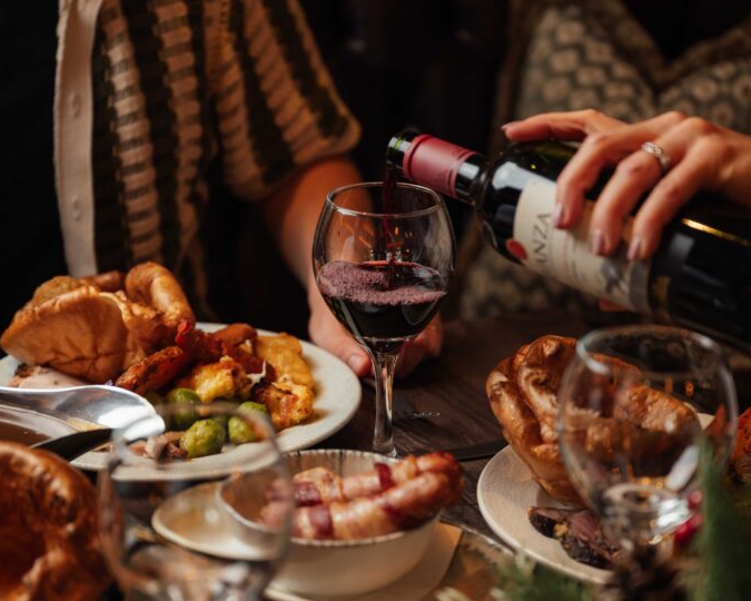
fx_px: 1867
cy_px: 365
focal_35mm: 84
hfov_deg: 22.7
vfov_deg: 18.3
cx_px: 376
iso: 400
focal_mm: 59
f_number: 2.8
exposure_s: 1/200
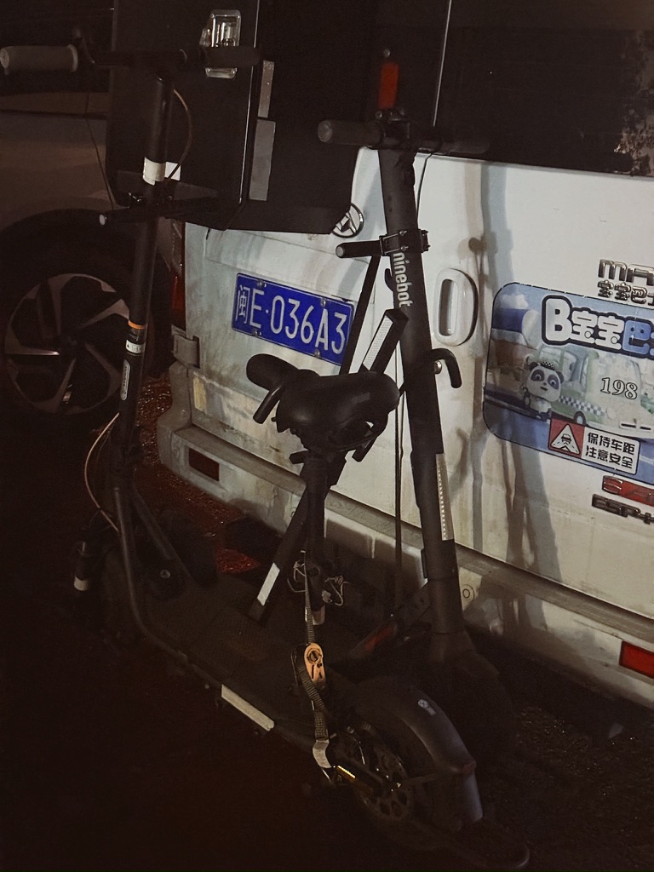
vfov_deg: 39.7
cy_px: 436
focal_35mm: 48
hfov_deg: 30.3
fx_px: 1209
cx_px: 327
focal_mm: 6.76
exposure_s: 1/15
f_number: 1.78
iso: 6400
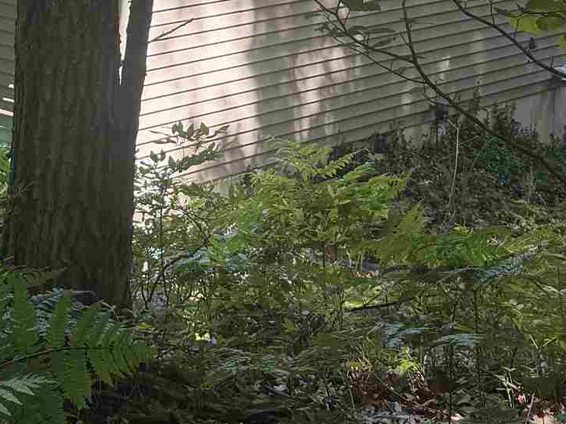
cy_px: -199
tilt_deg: -3.0
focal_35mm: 101
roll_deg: +0.7
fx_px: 1651
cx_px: 52
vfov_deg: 13.8
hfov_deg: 19.1
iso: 100
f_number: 1.78
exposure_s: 1/627
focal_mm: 6.76
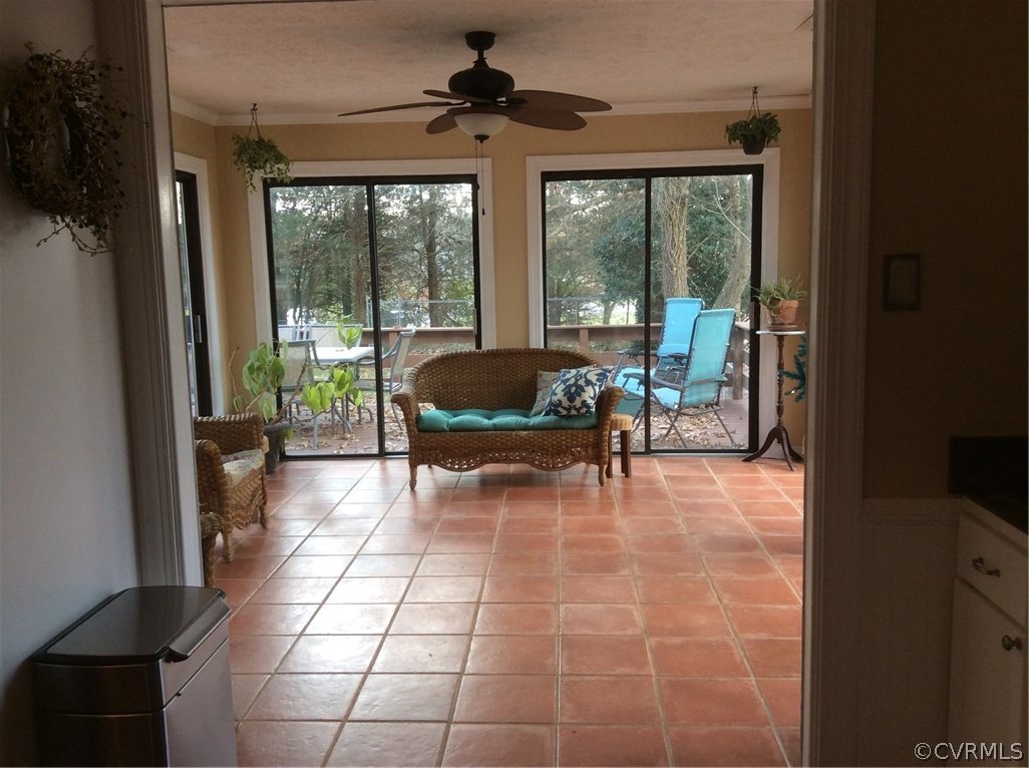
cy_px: 384
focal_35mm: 32
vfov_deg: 44.0
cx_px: 514
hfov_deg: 56.9
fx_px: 950
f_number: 2.4
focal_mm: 3.3
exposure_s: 1/60
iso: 40
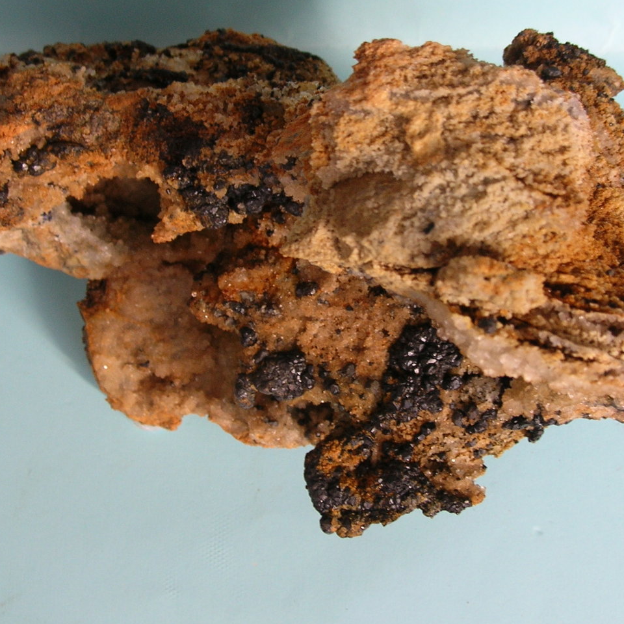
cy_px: 298
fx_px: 1081
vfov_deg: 32.2
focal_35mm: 53
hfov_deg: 32.2
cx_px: 354
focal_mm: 6
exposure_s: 1/6.3
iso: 50
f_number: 2.7
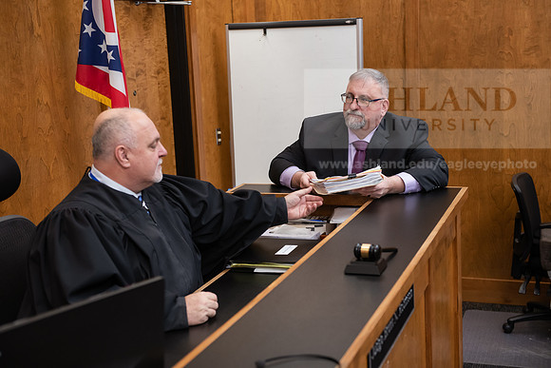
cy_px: 184
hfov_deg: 36.2
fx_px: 842
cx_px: 276
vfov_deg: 24.6
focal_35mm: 55
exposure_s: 1/200
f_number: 3.5
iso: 1250
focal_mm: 55
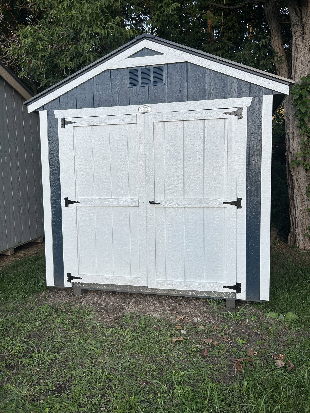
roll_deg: +1.7
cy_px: 206
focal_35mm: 26
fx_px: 310
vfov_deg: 67.3
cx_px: 155
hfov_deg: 53.1
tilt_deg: -6.9
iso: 50
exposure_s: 1/646
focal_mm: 5.7
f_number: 1.5
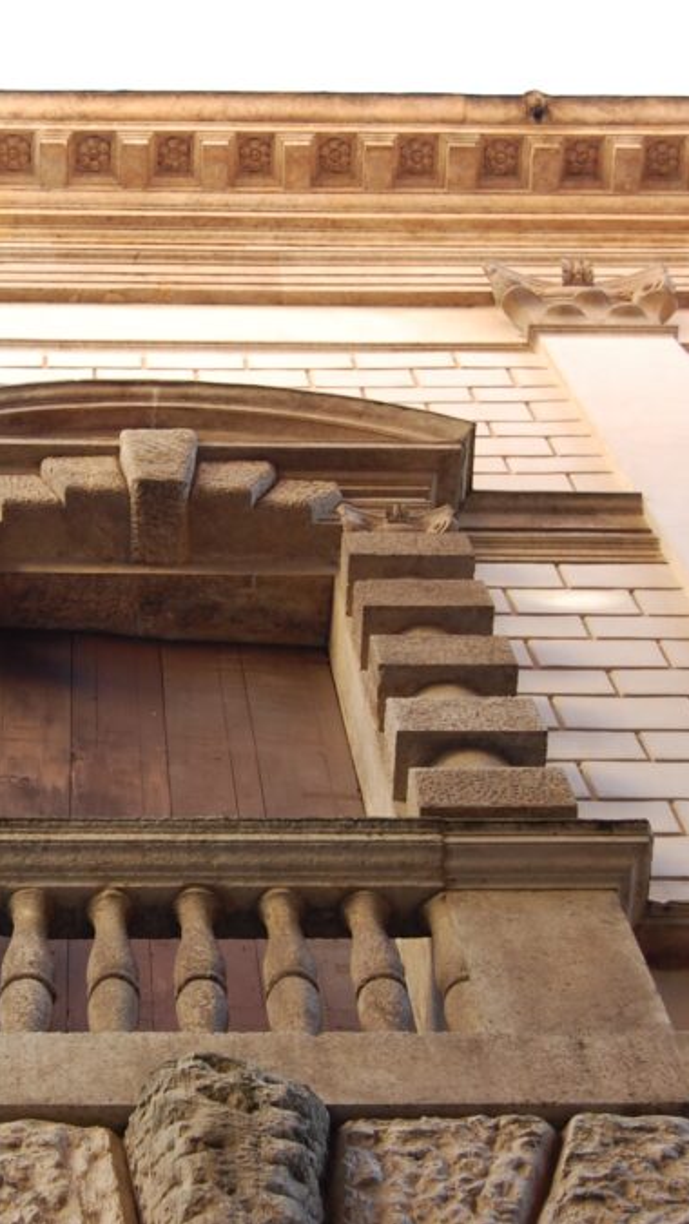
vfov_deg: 28.7
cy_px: 608
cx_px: 141
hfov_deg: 16.3
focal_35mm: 74
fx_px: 2395
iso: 400
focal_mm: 31
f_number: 5
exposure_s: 1/100
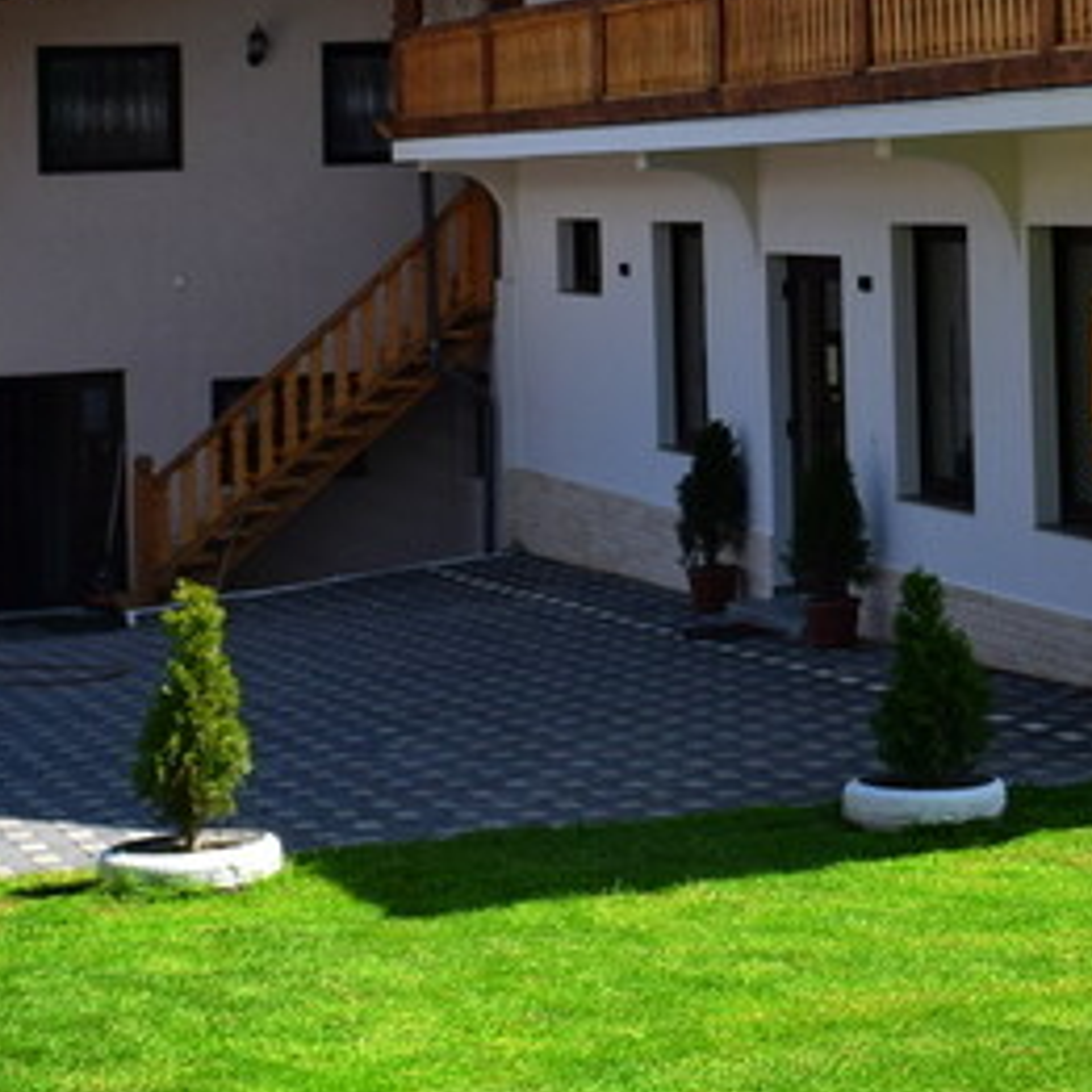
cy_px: -6
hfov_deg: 18.5
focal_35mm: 90
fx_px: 3212
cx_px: 1243
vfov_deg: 18.8
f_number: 9
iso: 200
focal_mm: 18
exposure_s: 1/320
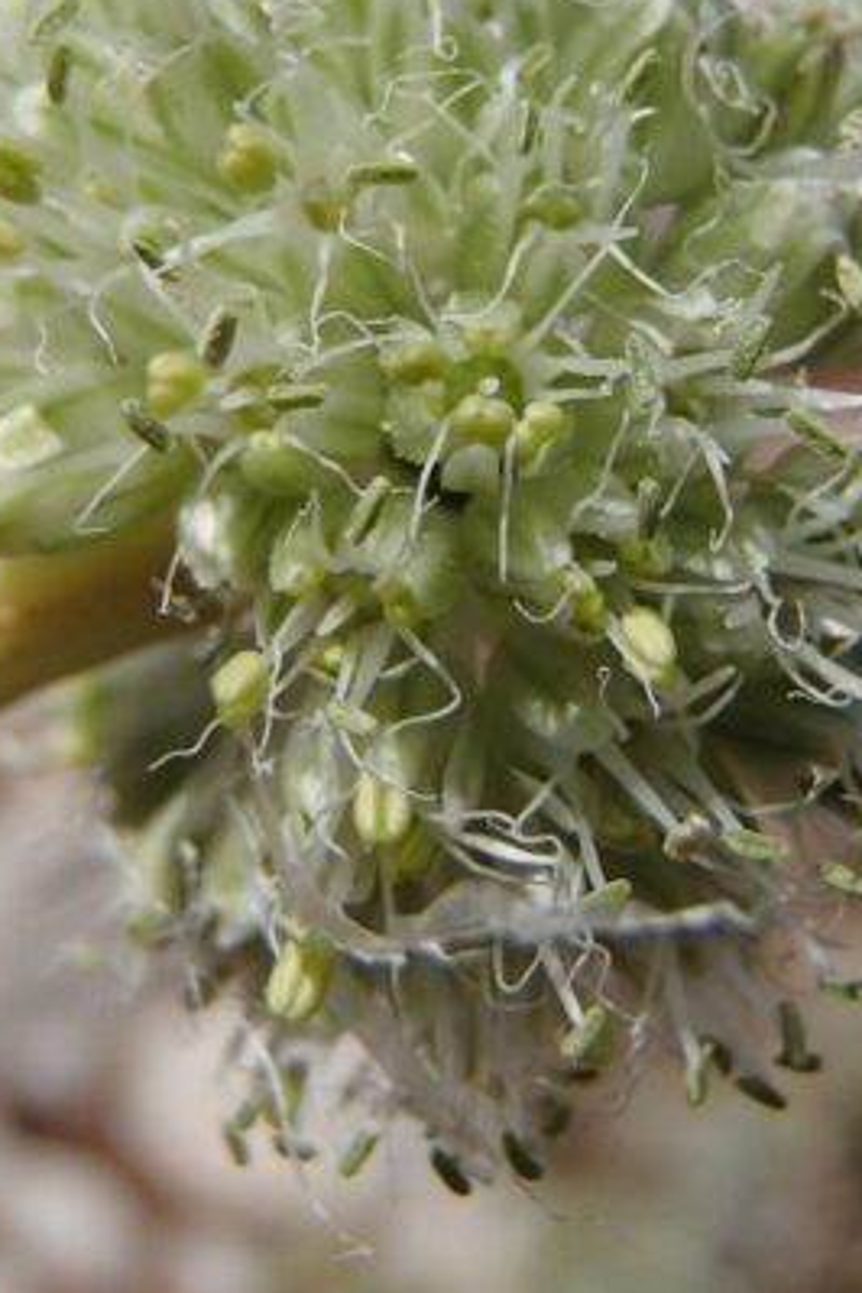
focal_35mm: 74
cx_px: 480
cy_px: 395
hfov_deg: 18.4
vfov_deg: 27.1
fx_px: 2658
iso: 100
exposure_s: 1/200
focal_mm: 6.64
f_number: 13
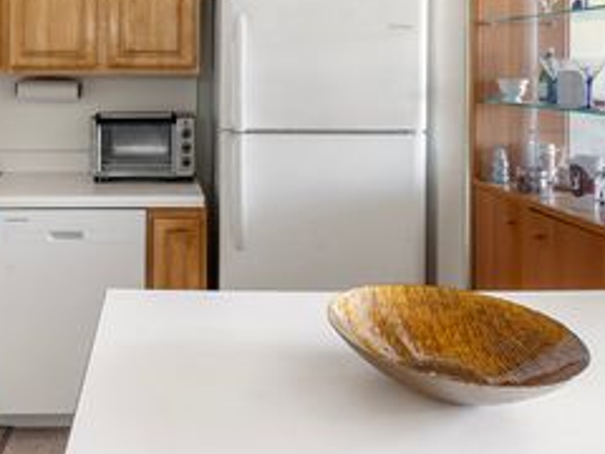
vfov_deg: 41.9
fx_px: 559
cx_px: 81
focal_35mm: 32
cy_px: 79
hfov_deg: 51.4
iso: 160
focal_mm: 16
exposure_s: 1.6
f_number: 11
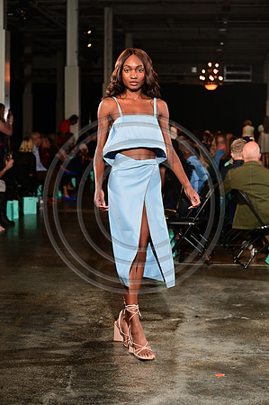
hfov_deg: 19.4
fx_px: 786
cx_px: 134
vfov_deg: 28.9
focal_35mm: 70
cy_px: 202
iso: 1000
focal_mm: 70
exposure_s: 1/160
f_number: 4.5
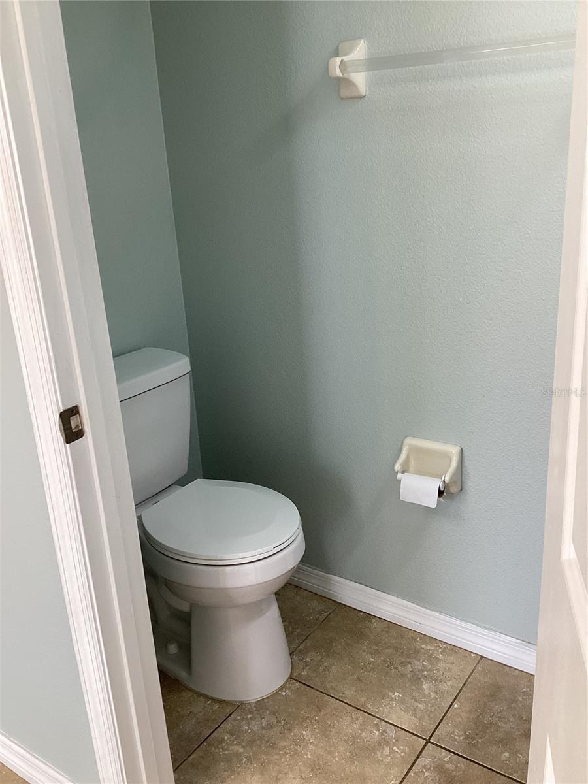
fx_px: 702
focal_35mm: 31
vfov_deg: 58.4
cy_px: 392
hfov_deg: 45.4
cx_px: 294
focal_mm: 3.3
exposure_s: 1/60
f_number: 2.4
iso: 64
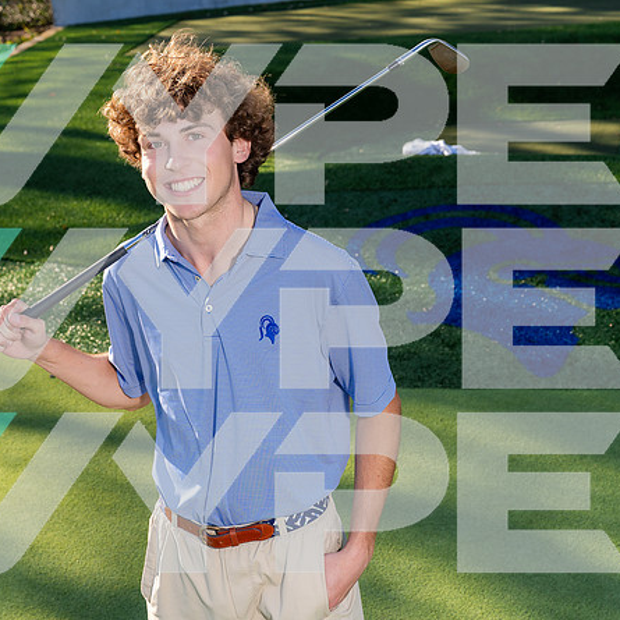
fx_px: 1378
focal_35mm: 68
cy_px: 314
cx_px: 264
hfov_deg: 25.3
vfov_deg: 25.4
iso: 250
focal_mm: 51
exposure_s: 1/250
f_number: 7.1
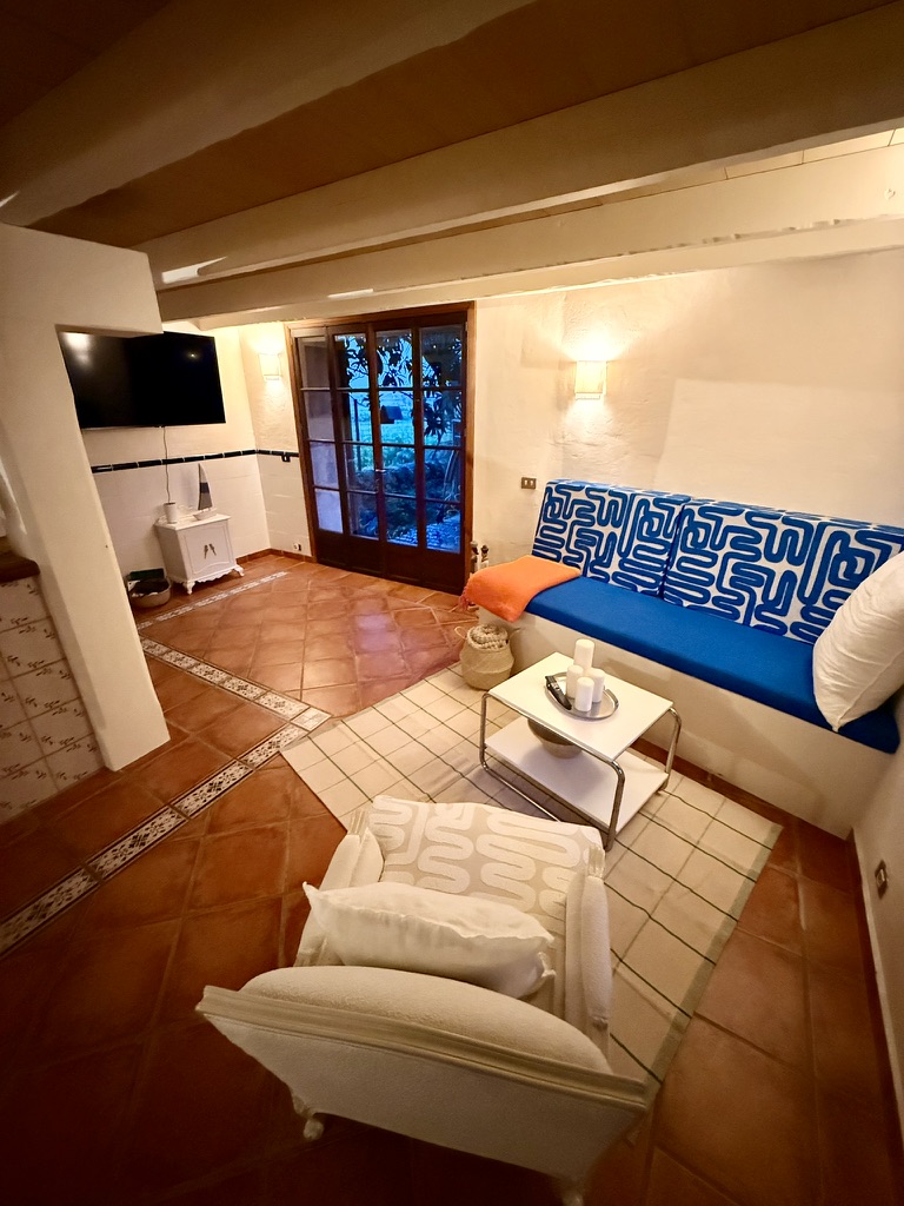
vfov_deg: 102.1
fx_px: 487
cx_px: 452
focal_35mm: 14
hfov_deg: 85.7
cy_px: 603
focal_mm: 2.22
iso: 1250
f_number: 2.2
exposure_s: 1/33
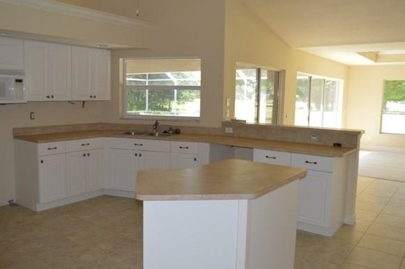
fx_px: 337
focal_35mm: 30
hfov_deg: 61.9
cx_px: 184
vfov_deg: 43.5
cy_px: 134
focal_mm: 18
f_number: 3.5
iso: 450
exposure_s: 1/60
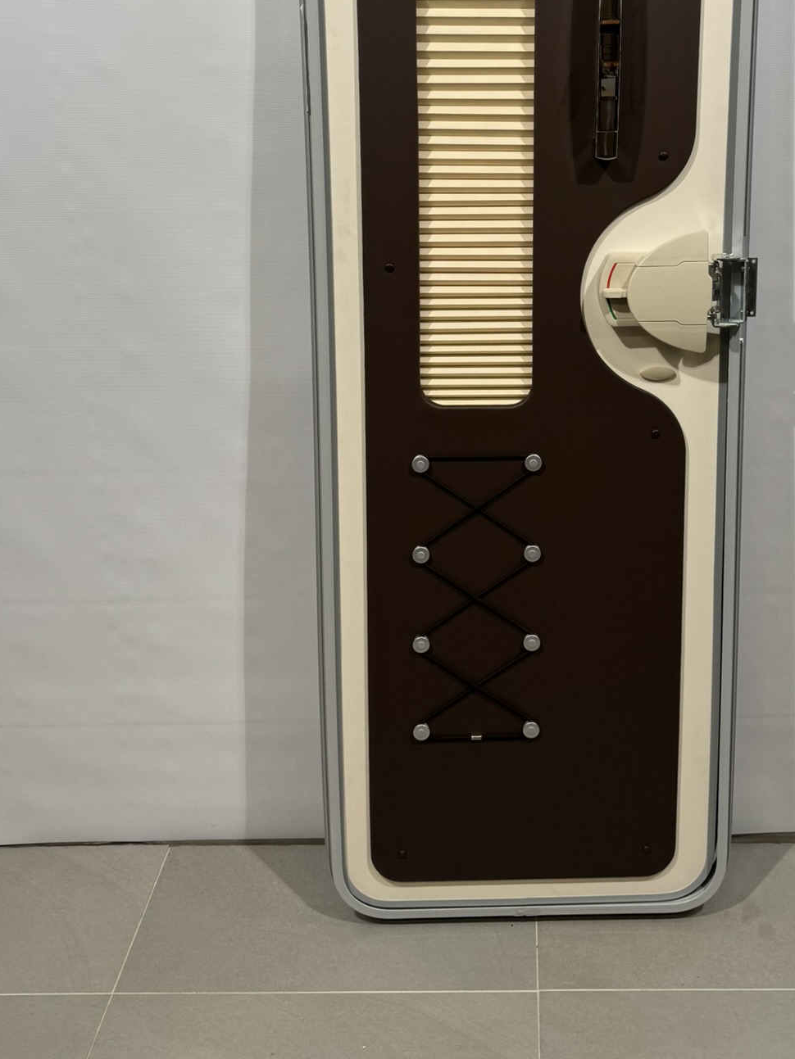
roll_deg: +0.3
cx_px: 527
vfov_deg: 47.4
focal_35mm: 38
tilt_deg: -14.2
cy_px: 279
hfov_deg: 37.3
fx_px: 1163
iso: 64
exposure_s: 1/165
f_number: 1.78
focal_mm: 6.76
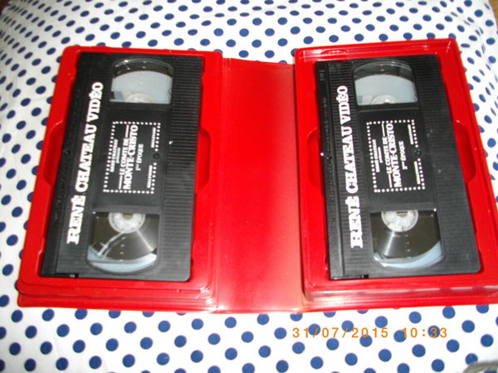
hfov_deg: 56.8
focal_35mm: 32
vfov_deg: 44.2
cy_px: 186
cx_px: 249
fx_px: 460
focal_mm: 5.7
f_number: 2.9
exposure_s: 1/50
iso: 200
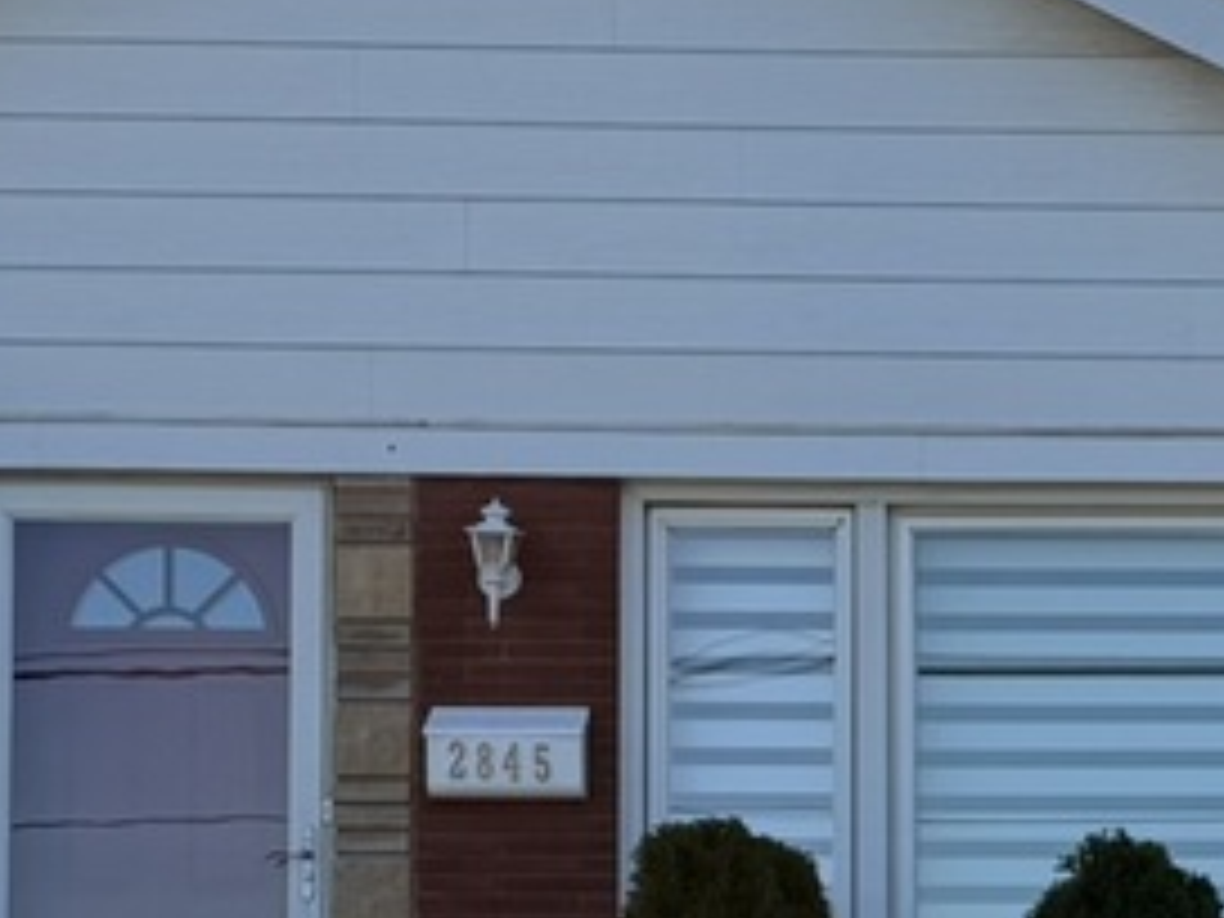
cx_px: 1346
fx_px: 4491
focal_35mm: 127
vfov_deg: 11.5
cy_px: 1080
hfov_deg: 15.1
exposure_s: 1/2232
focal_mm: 6.76
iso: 80
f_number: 1.78
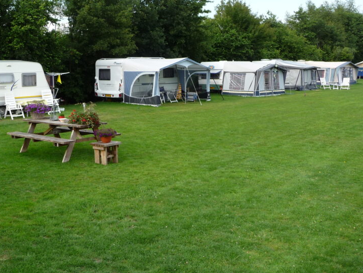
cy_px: 101
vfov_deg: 35.8
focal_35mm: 40
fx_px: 420
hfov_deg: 45.8
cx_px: 111
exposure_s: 1/250
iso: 100
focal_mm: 4.7
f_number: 3.3
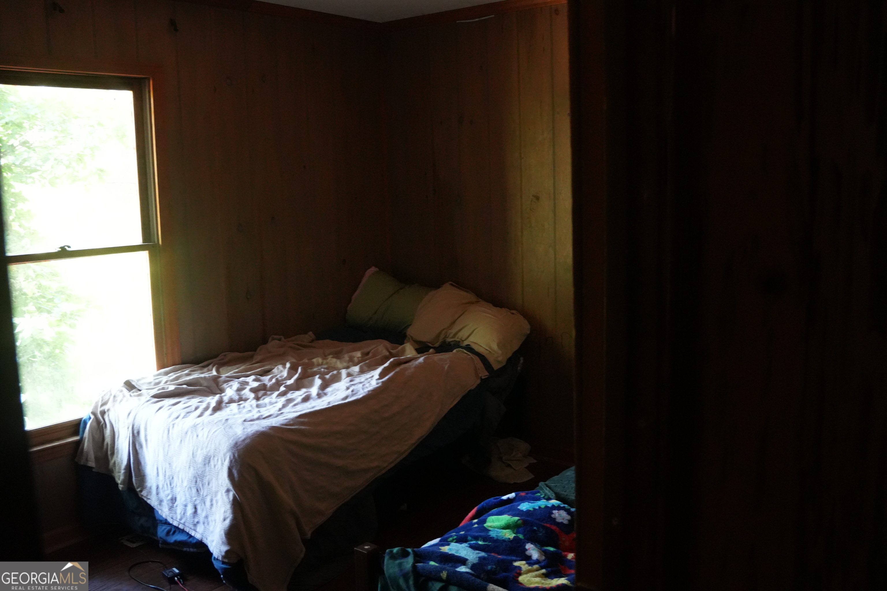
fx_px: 787
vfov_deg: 41.2
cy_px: 296
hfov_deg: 58.8
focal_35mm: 32
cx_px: 444
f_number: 4
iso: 4000
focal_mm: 21.3
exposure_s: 1/60
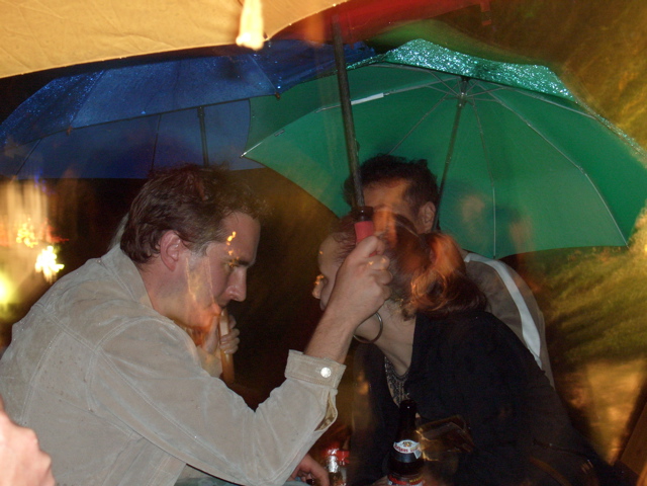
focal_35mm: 84
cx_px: 324
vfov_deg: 17.6
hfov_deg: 23.3
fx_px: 1570
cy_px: 243
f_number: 4.1
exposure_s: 4
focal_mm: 17.2
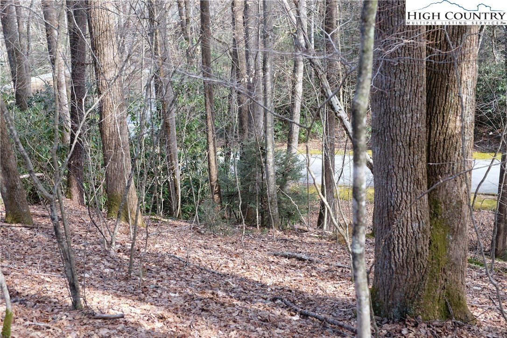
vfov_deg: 28.1
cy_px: 169
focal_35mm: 48
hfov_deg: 41.1
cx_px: 254
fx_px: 676
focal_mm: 32
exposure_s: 1/140
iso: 200
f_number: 4
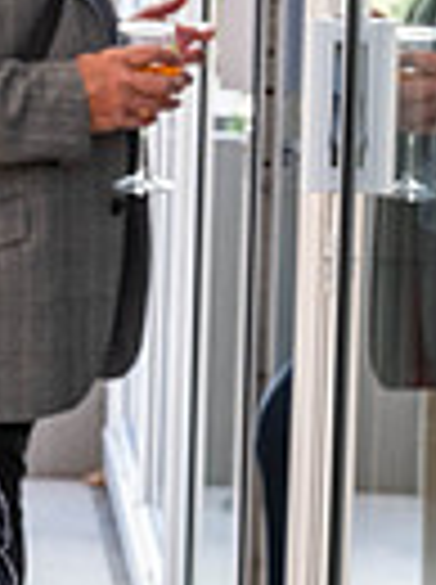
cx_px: -728
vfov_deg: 8.7
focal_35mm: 228
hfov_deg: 6.1
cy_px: 97
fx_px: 3842
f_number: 5.6
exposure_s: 1/100
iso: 500
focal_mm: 53
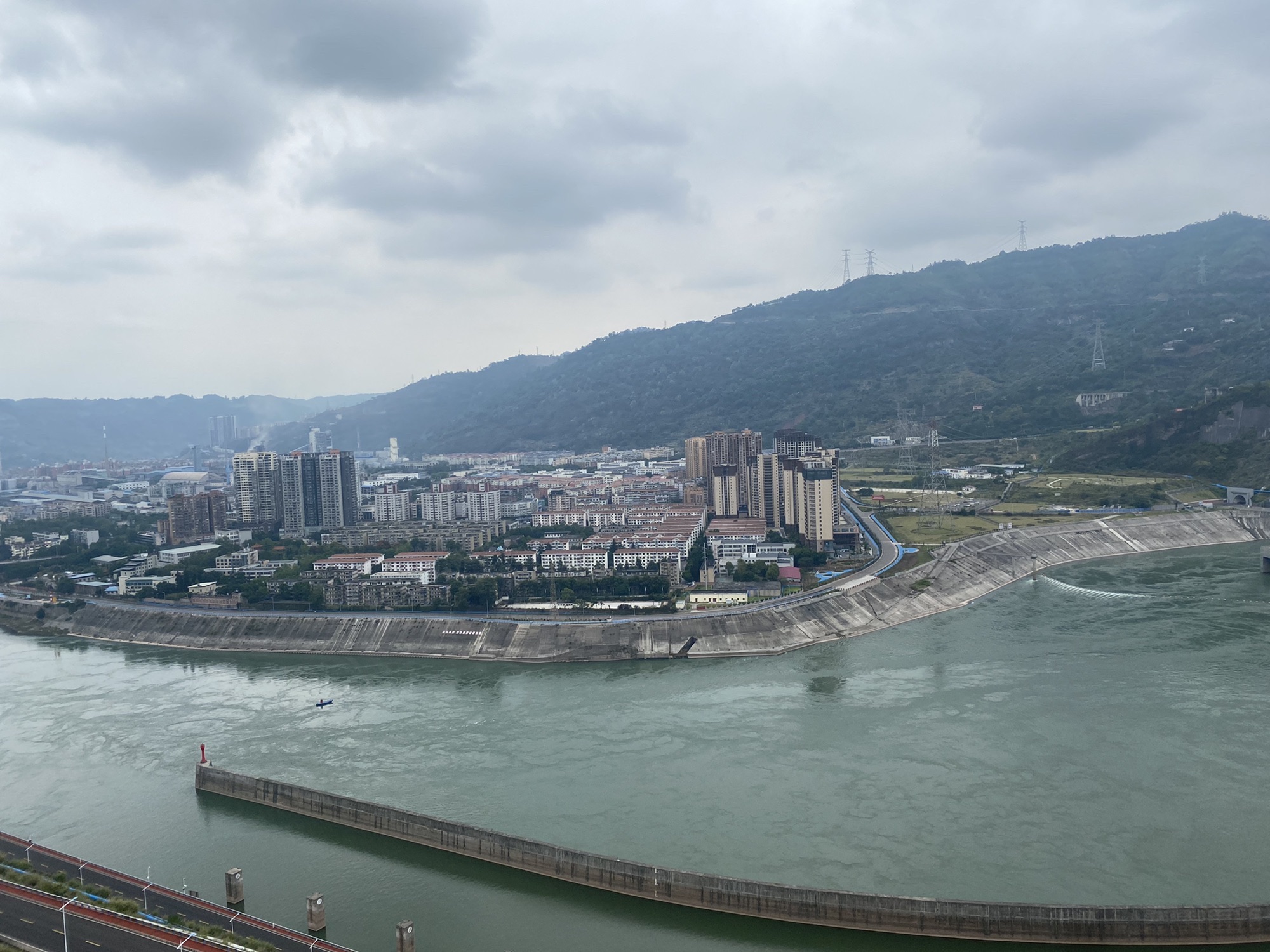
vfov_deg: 53.1
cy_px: 476
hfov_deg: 67.3
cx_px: 635
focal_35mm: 26
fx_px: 954
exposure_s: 1/2967
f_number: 1.8
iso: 32
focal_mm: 4.25
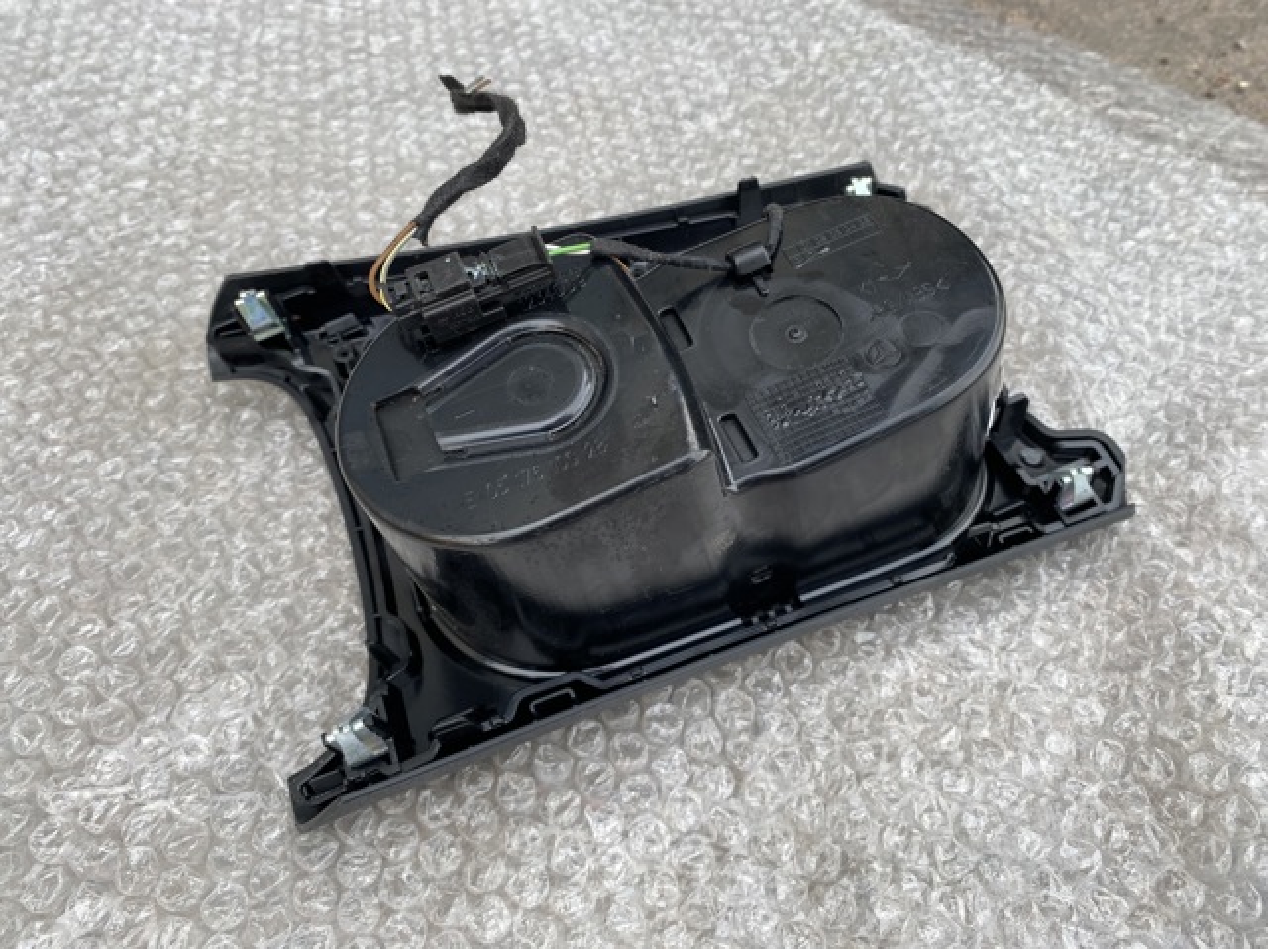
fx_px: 952
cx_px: 634
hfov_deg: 67.3
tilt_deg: -51.2
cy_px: 474
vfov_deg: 53.0
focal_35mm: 26
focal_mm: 4.25
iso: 32
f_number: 1.8
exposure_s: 1/311
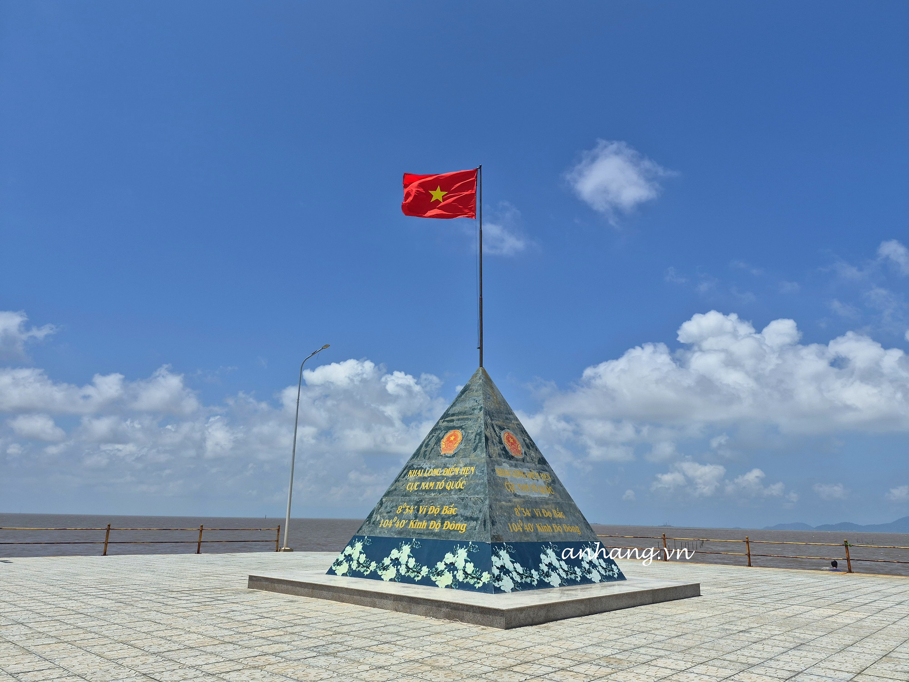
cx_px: 454
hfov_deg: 73.9
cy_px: 341
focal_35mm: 23
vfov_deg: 58.9
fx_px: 604
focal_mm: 5.4
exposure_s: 1/10000
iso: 50
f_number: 1.8
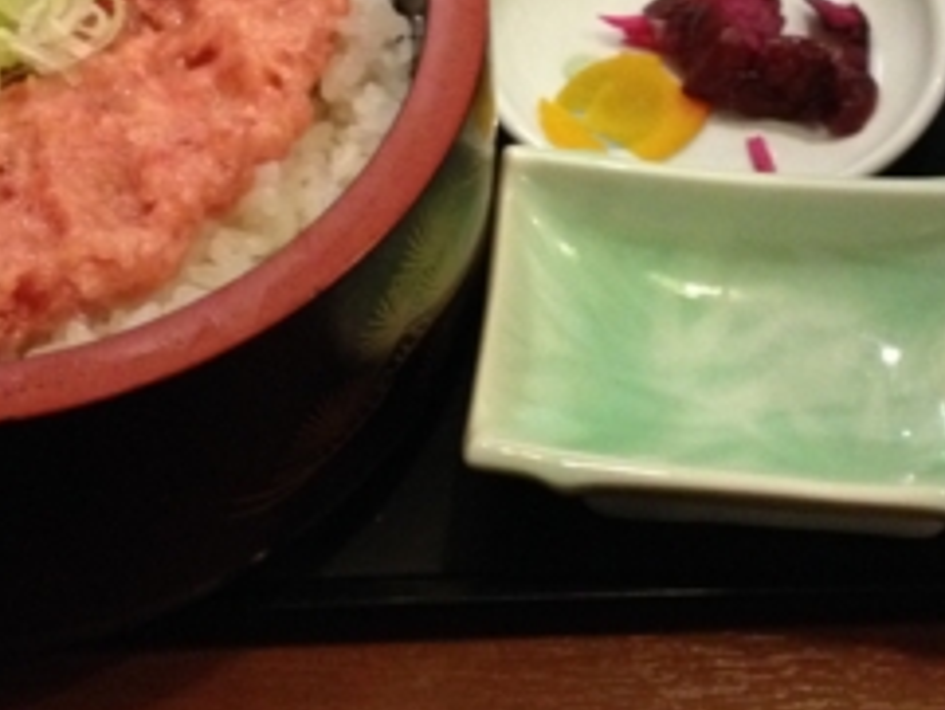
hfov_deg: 22.5
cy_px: -4
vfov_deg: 16.6
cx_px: 561
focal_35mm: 87
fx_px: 2376
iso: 400
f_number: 2.4
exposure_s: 1/20
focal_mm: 4.28
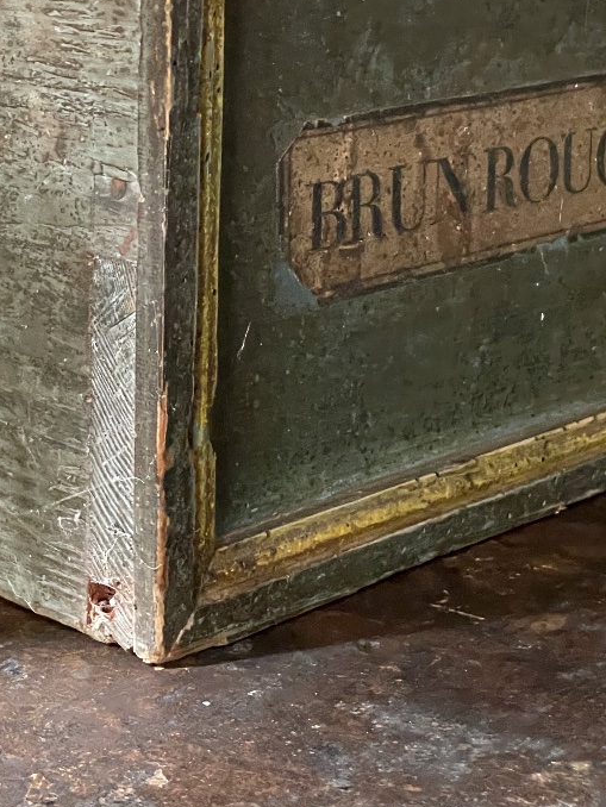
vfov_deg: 21.0
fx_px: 2146
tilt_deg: -10.8
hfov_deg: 15.9
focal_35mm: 92
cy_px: 127
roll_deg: -1.1
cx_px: 75
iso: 1000
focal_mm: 6
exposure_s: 1/35
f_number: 2
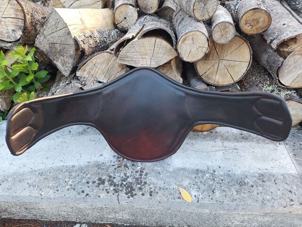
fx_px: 201
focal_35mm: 23
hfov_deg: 73.9
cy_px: 114
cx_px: 151
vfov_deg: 58.9
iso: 40
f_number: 1.8
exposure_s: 1/50
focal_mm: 5.54
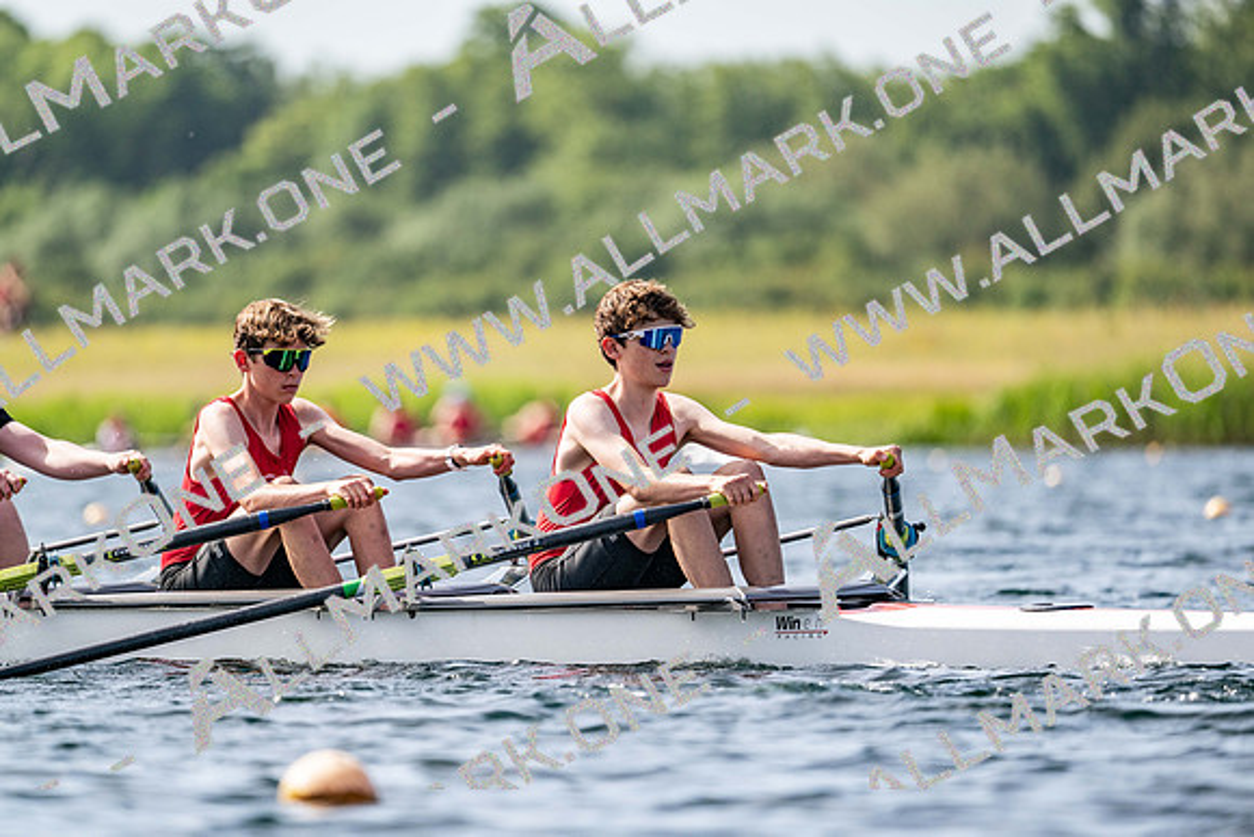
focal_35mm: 400
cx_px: 627
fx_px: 13936
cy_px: 418
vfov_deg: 3.4
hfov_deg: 5.2
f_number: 4.5
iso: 280
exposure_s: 1/2500
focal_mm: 400
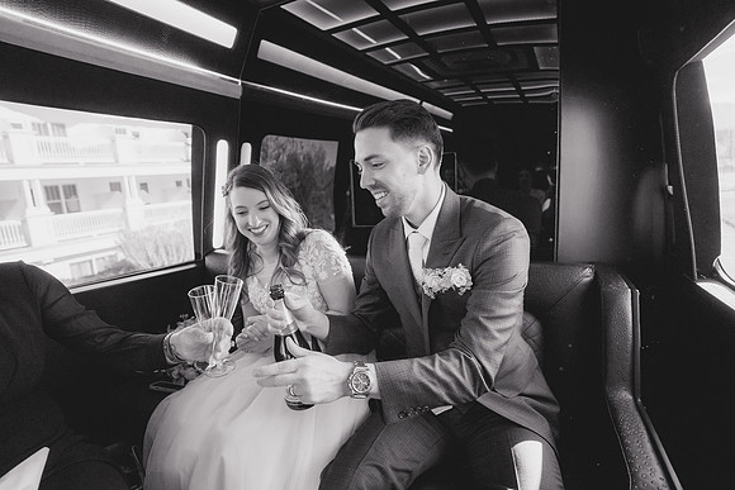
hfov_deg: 87.2
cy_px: 245
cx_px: 368
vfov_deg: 64.8
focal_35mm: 19
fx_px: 386
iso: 3200
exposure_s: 1/320
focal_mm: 18
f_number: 2.8
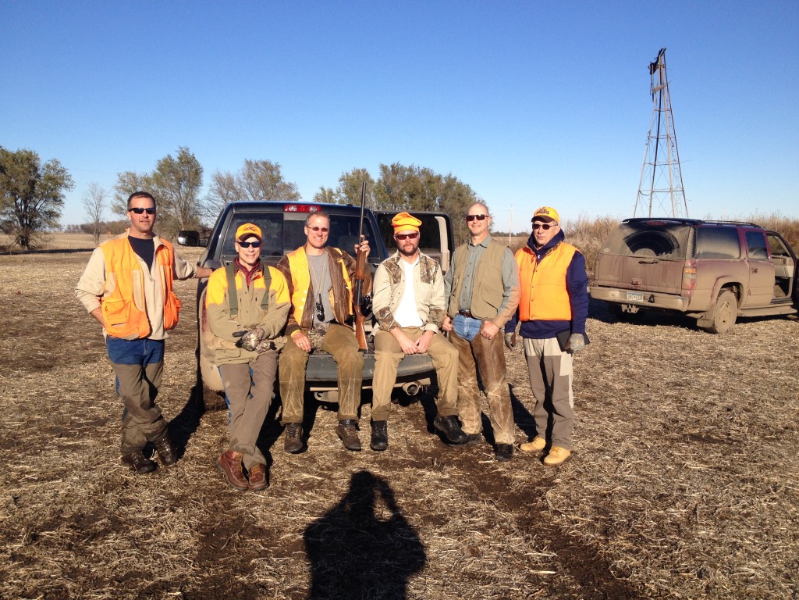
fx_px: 808
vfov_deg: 40.7
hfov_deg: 52.6
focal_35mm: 35
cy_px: 300
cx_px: 400
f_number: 2.4
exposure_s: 1/1727
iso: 50
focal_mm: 4.28
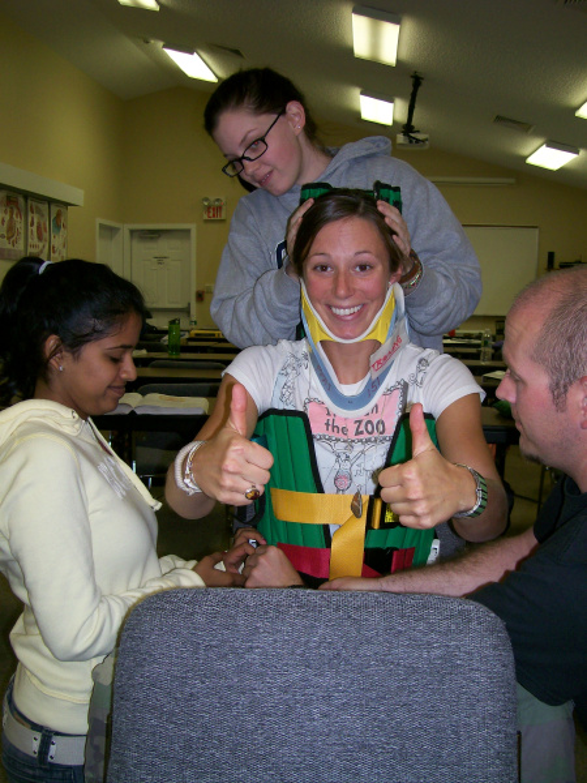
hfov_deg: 39.7
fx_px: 814
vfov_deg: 51.4
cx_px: 294
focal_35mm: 36
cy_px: 392
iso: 80
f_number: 2.7
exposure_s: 1/64
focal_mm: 6
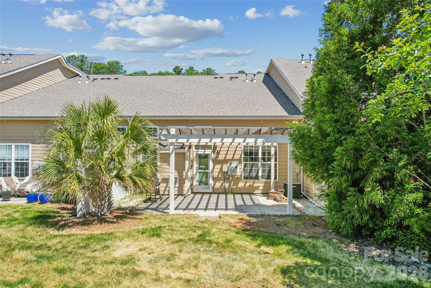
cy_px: 144
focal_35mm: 22
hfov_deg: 78.6
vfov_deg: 57.2
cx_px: 216
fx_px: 263
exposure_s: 1/180
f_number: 2.8
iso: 100
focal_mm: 8.4
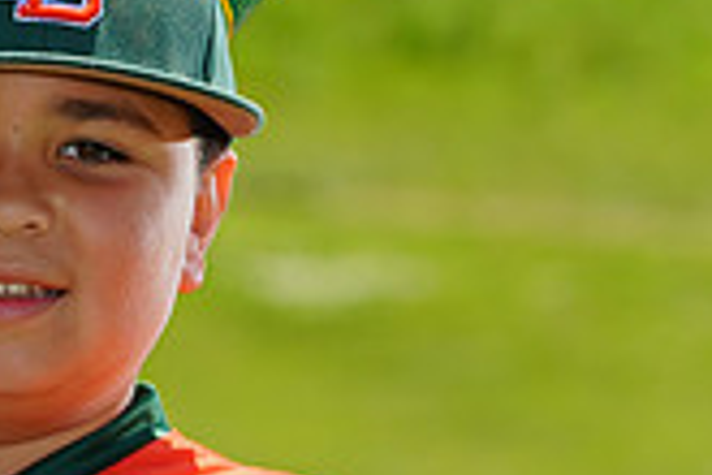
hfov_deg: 3.0
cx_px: -84
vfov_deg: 2.0
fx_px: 13764
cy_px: 669
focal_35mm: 696
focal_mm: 198
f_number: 9
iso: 100
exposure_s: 1/250
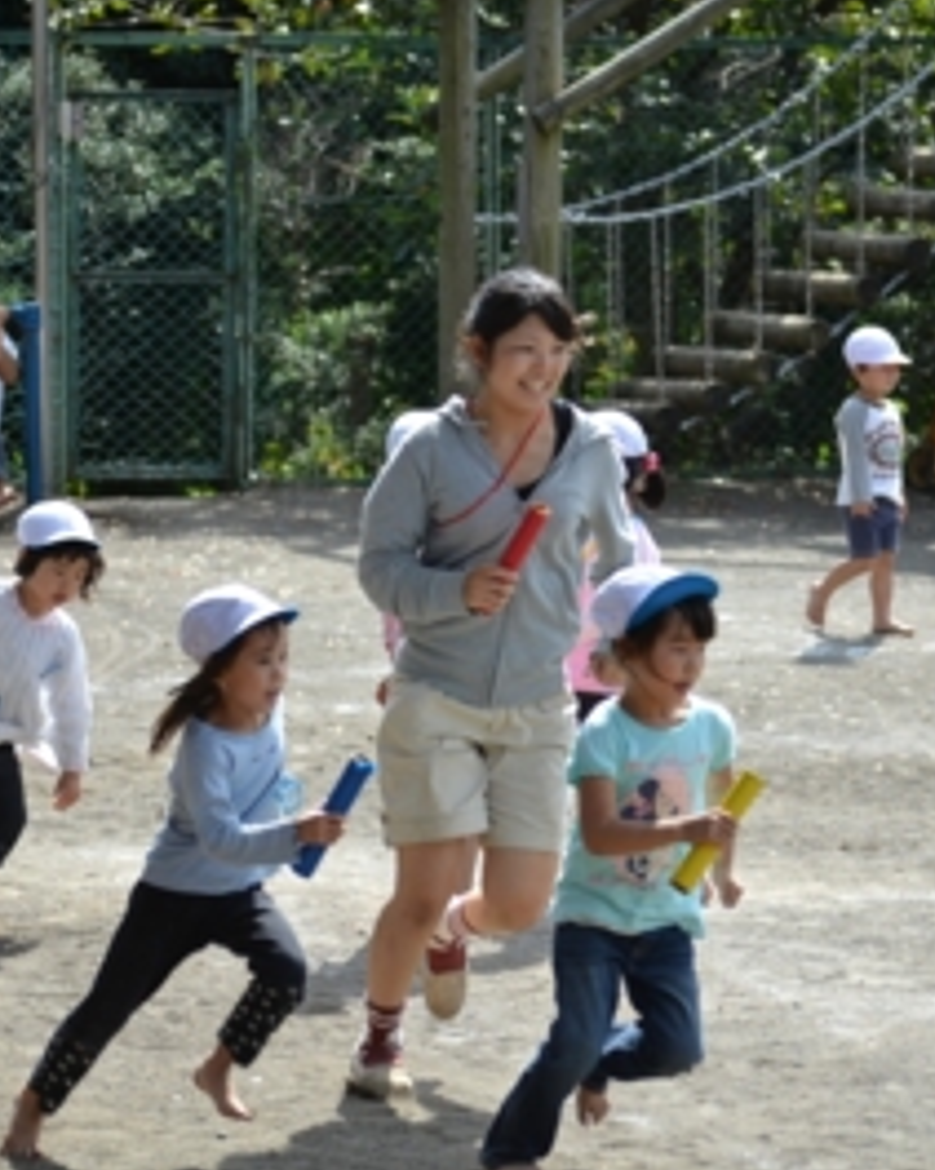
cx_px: 448
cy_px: 583
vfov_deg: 11.0
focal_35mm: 175
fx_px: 6057
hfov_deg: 8.8
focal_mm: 82
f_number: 4.2
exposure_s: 1/800
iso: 400
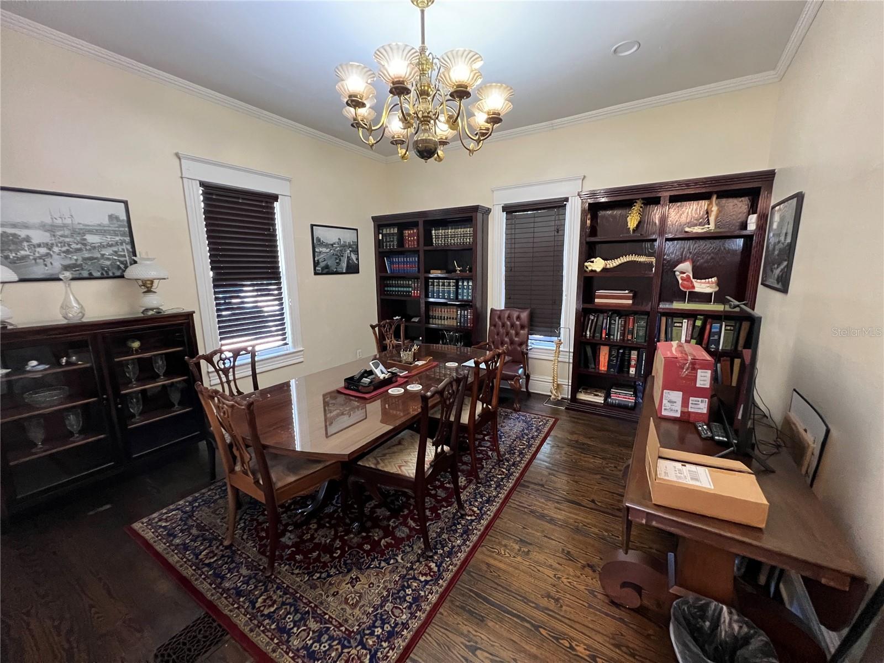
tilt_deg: -10.0
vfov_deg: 89.9
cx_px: 442
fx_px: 332
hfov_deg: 106.2
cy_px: 332
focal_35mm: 13
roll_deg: +1.2
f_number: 1.8
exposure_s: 1/60
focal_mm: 1.57
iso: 640
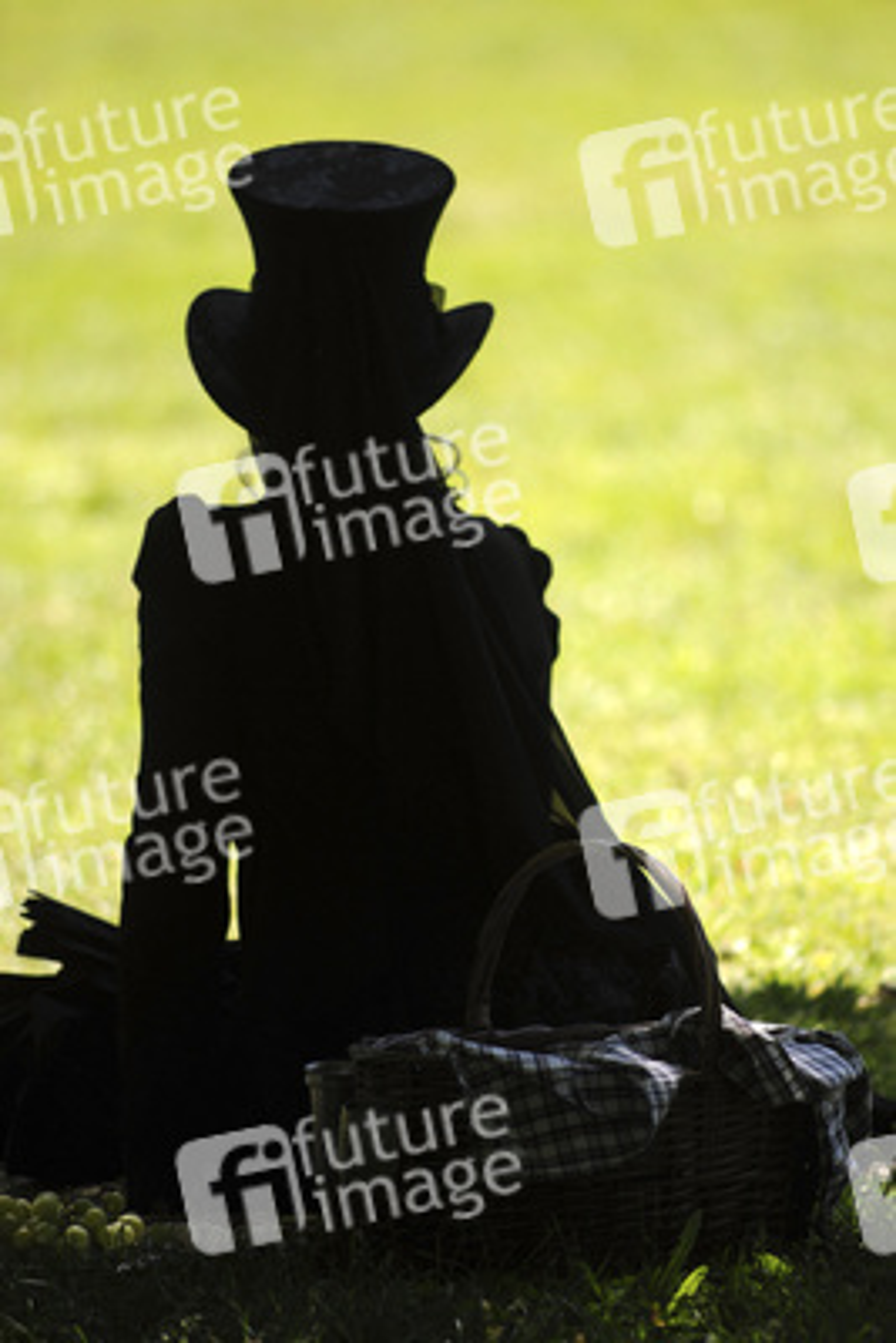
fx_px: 11189
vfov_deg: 6.9
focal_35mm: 300
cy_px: 672
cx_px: 448
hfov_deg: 4.6
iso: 800
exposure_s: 1/2500
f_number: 4.5
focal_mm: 300
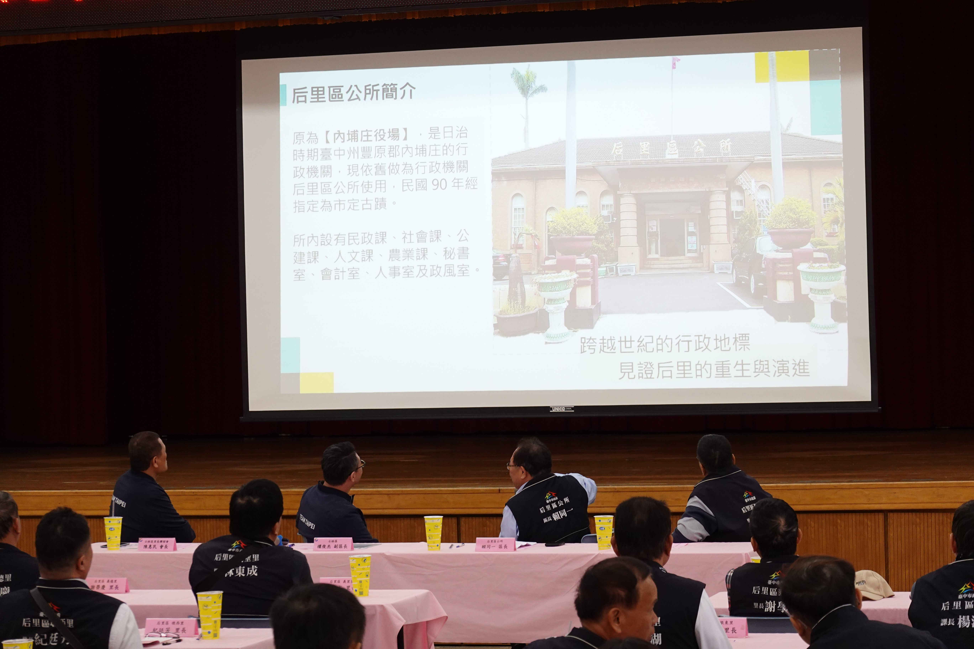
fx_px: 2759
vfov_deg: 13.4
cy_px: 324
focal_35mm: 102
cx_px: 487
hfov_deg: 20.0
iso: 500
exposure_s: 1/60
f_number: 4.5
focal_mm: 37.41
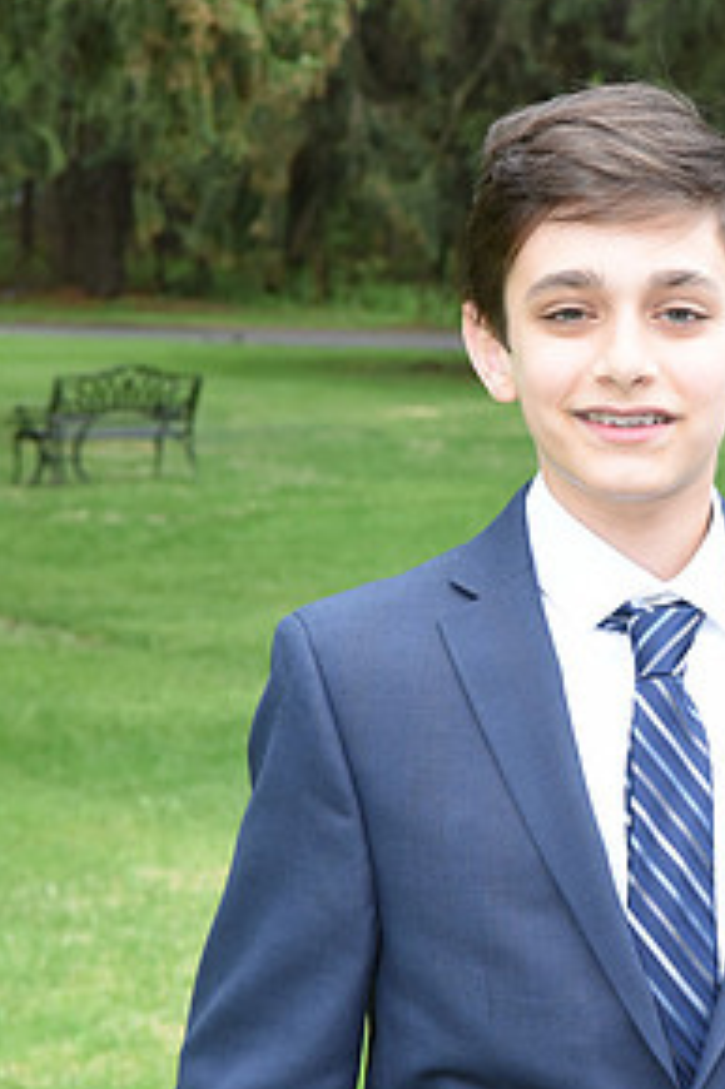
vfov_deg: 18.5
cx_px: 622
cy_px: 762
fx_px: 3327
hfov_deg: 12.4
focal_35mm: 110
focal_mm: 55
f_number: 8
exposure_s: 1/125
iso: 1000
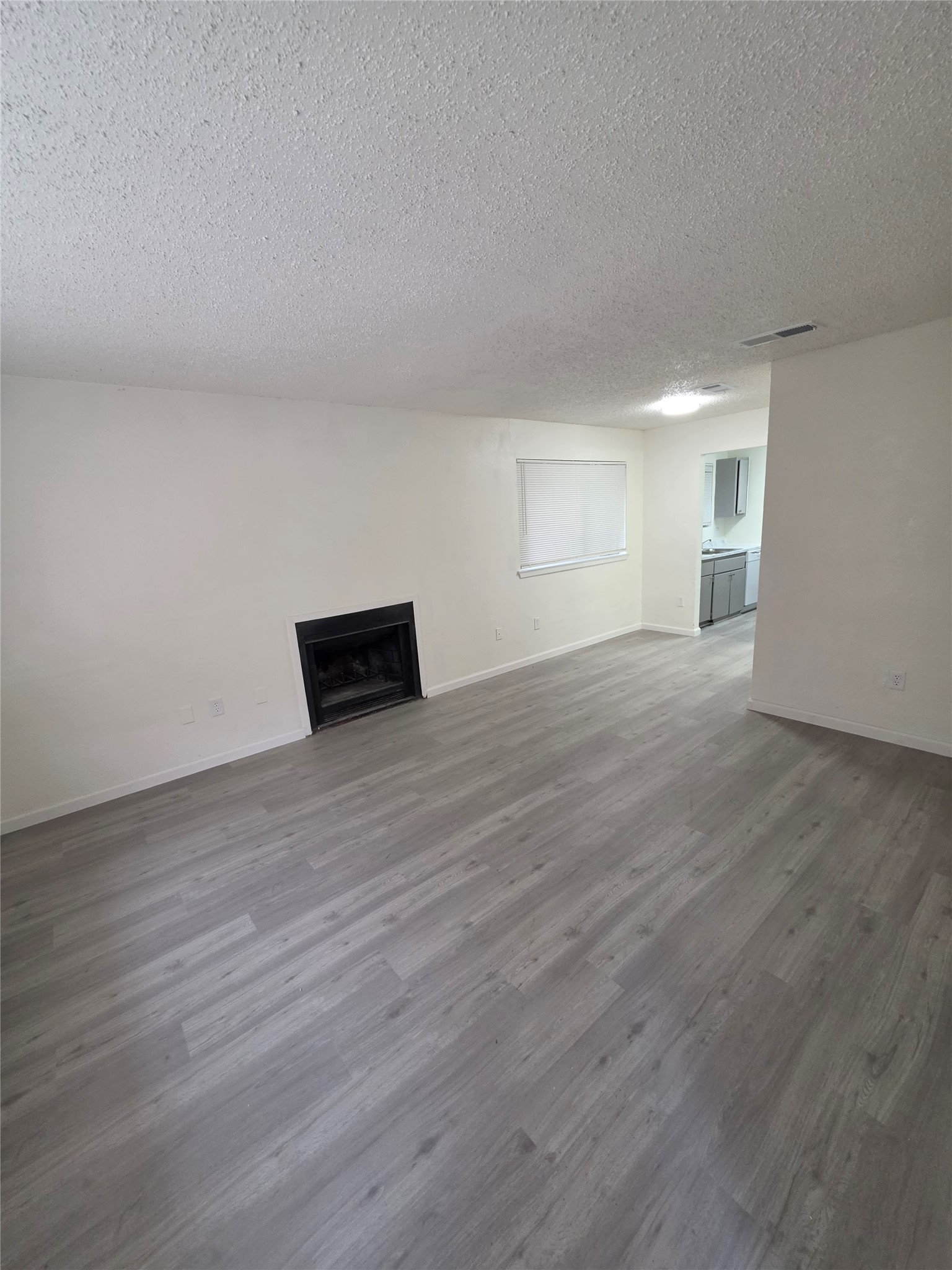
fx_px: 477
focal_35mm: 13
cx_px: 476
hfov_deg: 89.9
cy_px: 635
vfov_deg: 106.2
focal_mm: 2.2
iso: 250
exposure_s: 1/120
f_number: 1.9
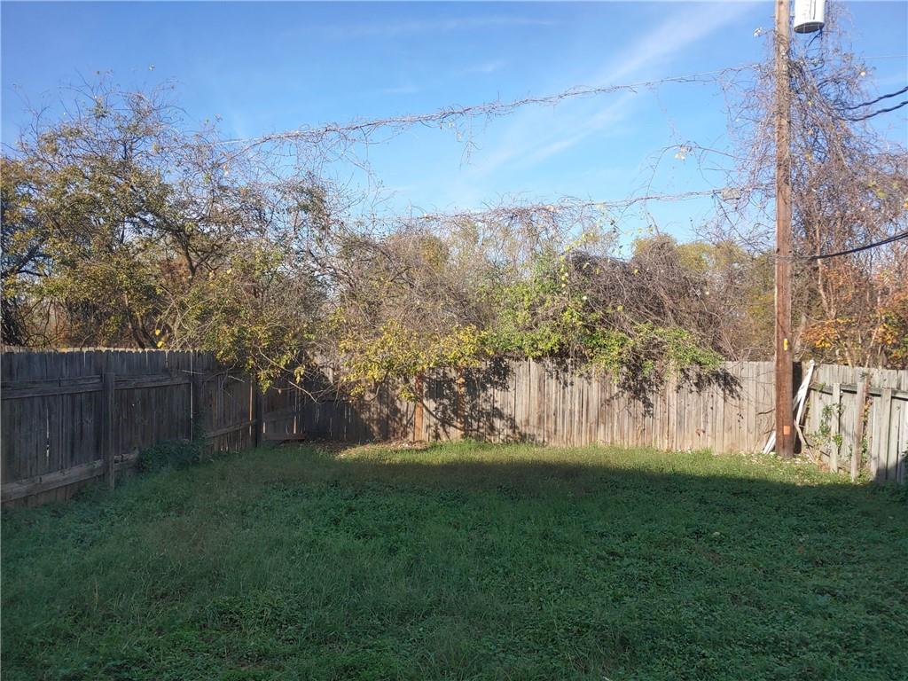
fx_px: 656
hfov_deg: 69.4
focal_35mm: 25
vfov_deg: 54.9
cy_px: 340
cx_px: 454
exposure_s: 1/1370
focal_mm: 4.23
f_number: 1.5
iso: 50
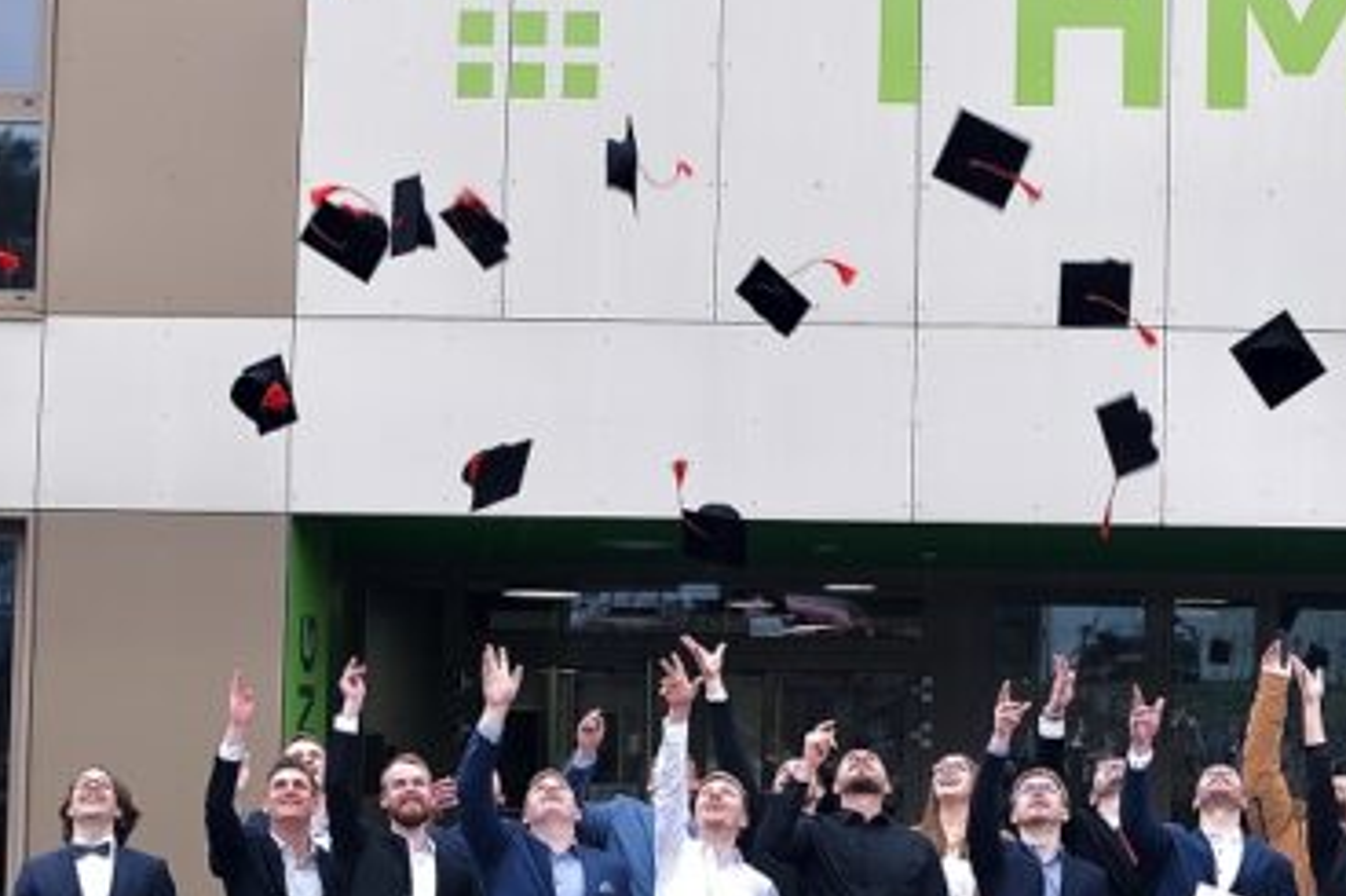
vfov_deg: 18.6
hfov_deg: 27.1
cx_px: 1112
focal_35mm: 73
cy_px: 501
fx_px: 2728
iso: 160
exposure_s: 1/170
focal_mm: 23
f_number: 3.6
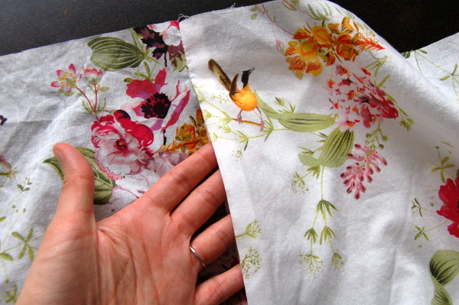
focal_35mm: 39
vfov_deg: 34.2
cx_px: 230
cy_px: 152
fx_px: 497
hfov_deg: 49.6
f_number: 6.3
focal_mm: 26
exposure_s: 1/160
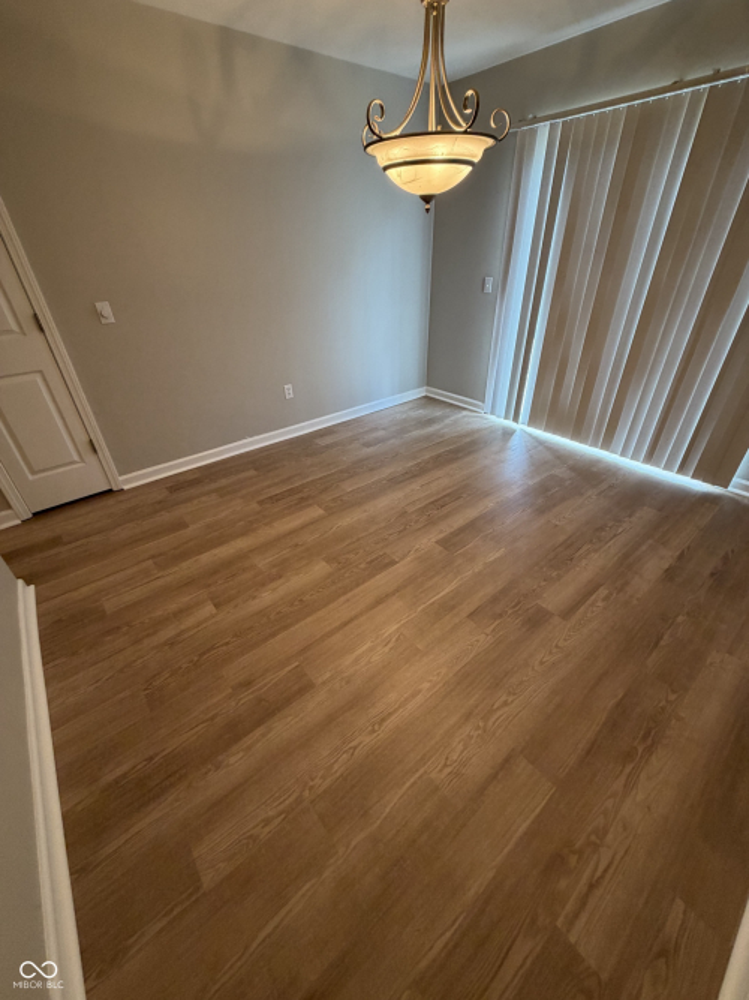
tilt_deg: -31.7
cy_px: 500
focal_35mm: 14
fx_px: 404
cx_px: 374
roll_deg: +0.6
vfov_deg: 102.1
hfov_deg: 85.7
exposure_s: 1/60
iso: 200
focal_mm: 2.22
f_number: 2.2
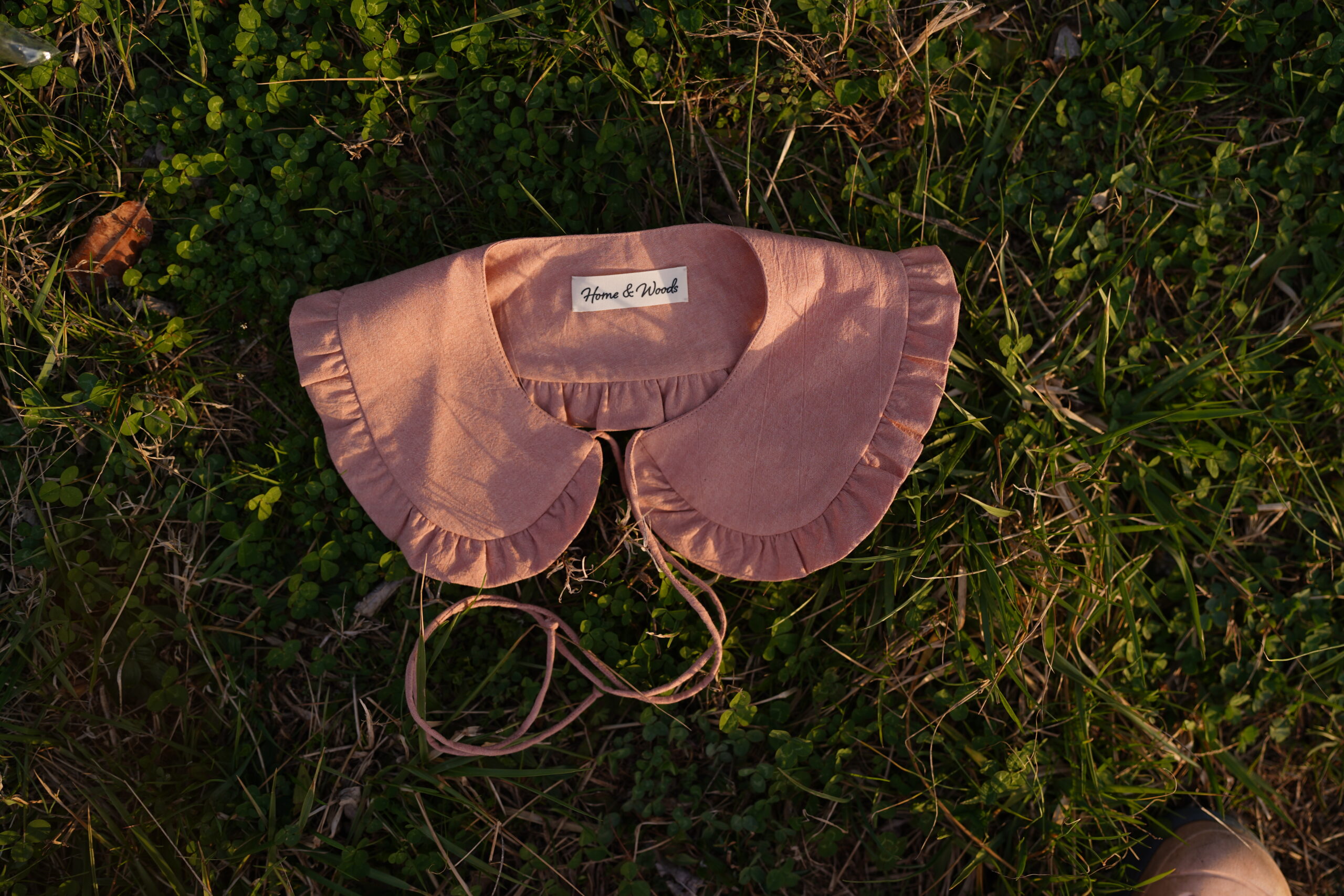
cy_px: 448
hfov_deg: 54.4
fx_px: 1307
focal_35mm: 35
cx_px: 672
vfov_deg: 37.9
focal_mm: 35
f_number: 2
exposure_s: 1/800
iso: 64
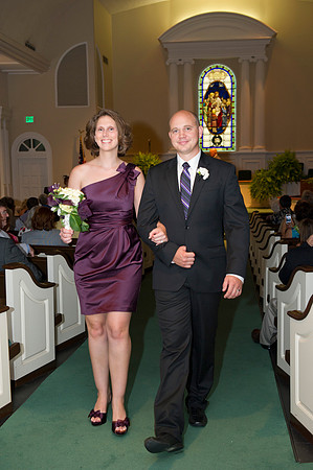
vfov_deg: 41.2
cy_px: 235
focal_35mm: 48
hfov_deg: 28.0
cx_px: 156
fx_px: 627
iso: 1600
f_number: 4
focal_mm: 48
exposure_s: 1/60
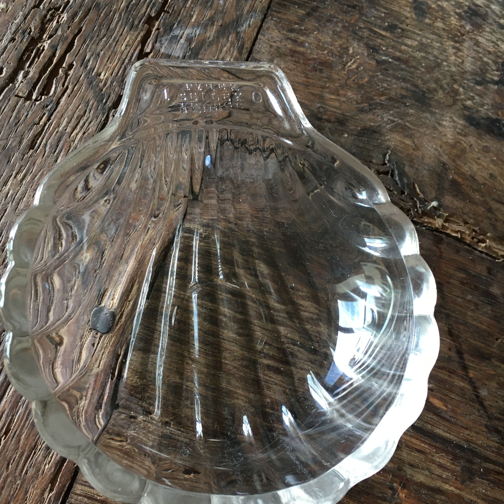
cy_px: 296
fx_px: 577
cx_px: 247
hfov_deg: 47.2
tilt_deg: -68.5
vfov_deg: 47.0
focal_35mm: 35
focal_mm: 4.15
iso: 100
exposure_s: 1/33
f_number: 2.2
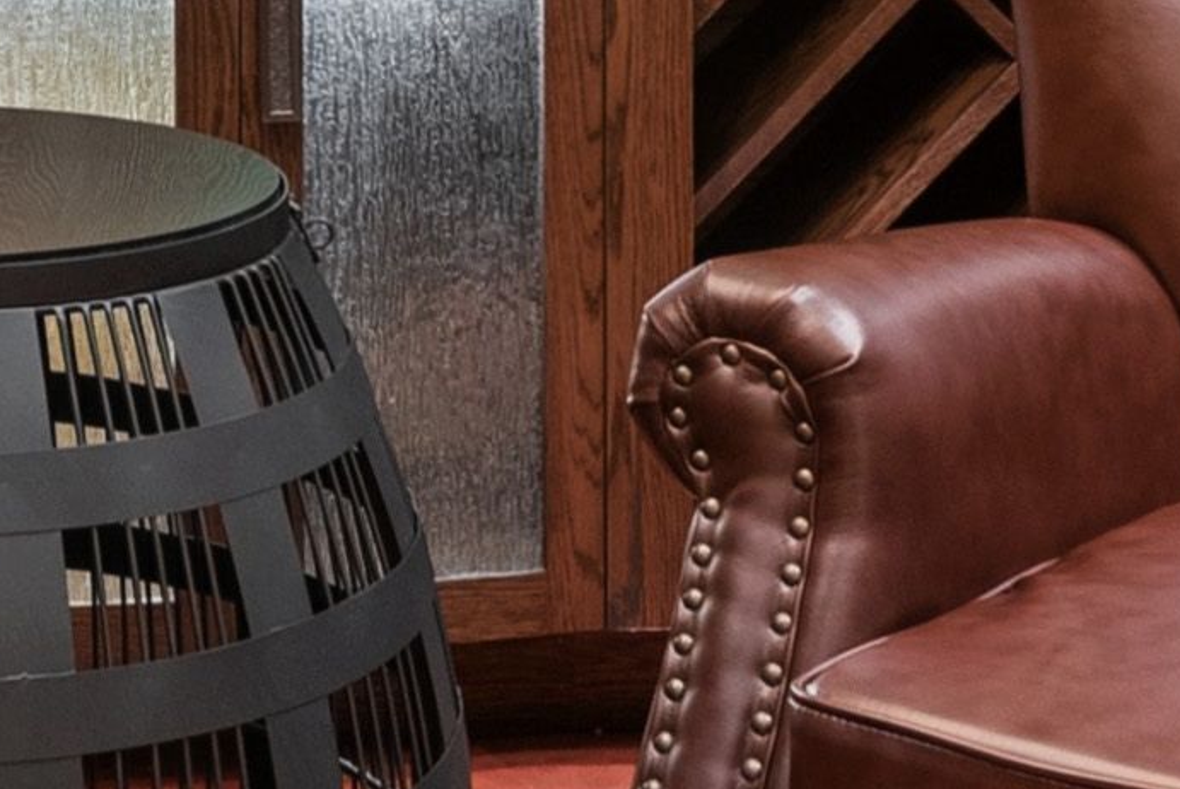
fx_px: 3018
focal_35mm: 92
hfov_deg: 20.9
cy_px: -345
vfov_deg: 14.1
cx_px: -150
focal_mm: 15
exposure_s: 1/10
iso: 1000
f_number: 9
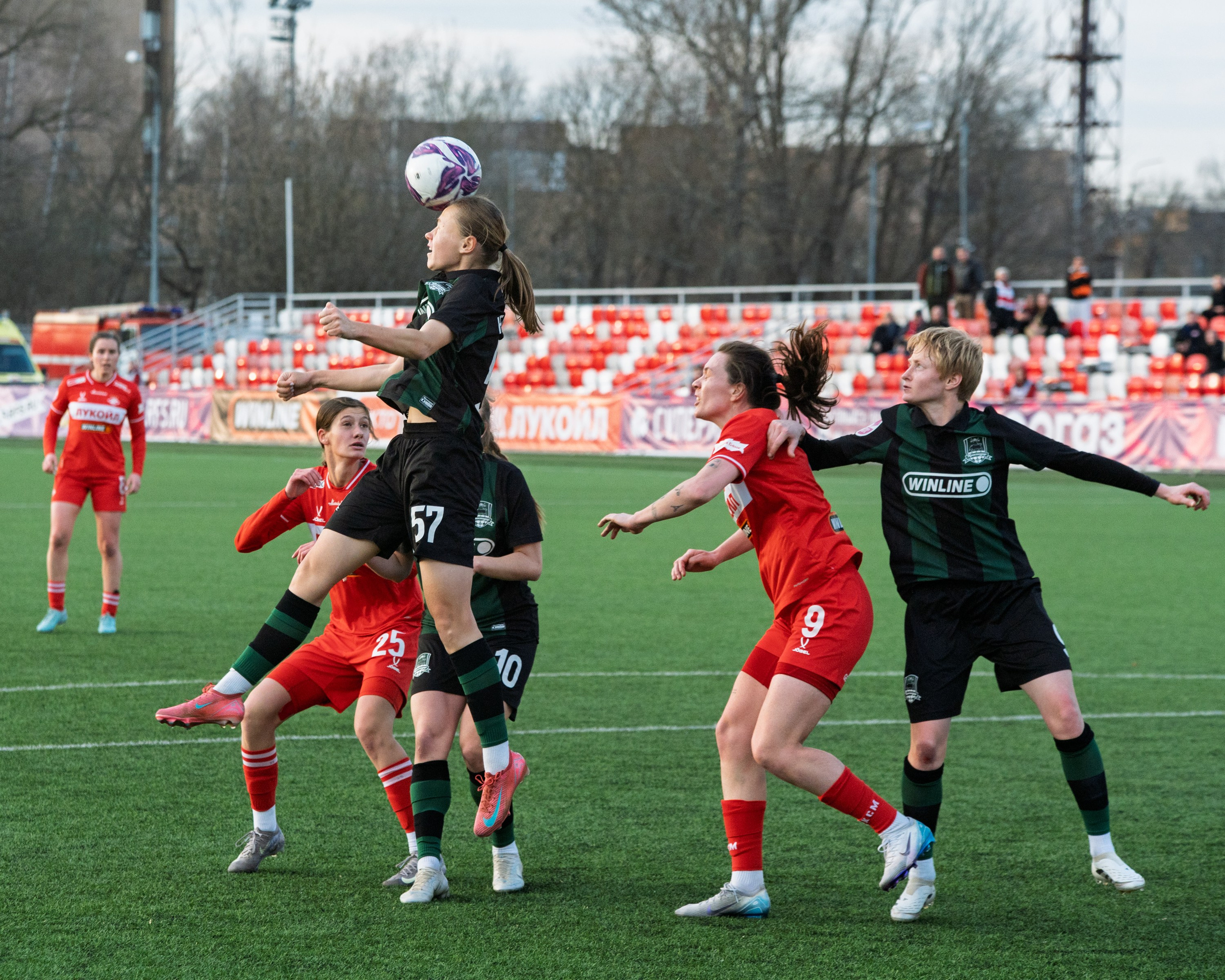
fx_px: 5755
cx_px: 470
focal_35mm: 159
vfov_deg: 9.7
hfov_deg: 12.1
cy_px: 414
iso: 400
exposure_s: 1/1250
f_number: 5.6
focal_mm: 122
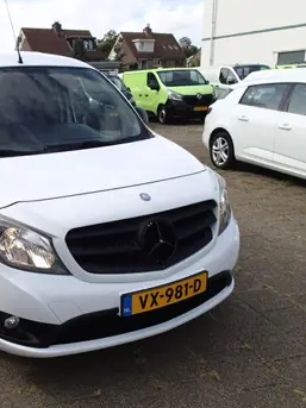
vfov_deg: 52.6
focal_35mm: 35
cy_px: 213
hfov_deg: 38.6
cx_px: 48
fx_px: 413
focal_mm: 4.5
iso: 100
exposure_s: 1/160
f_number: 8
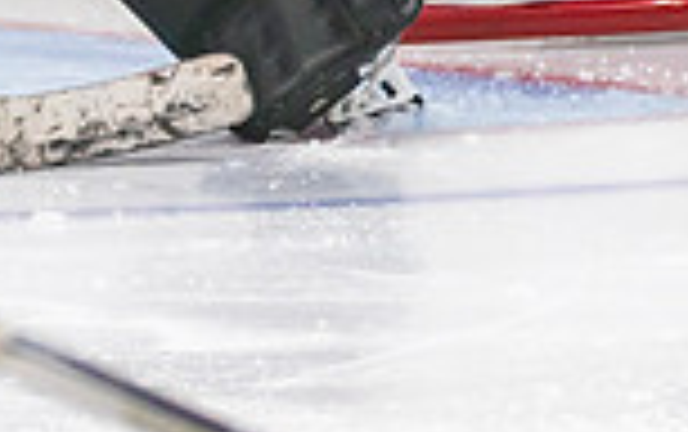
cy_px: -252
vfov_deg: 1.6
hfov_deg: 2.5
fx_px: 15899
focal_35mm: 847
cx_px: -6
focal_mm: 115
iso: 1250
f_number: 2.8
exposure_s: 1/640
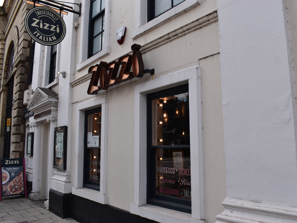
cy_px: 111
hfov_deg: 59.9
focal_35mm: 30
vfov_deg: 46.8
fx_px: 257
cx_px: 161
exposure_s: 1/250
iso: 180
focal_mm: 18
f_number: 8
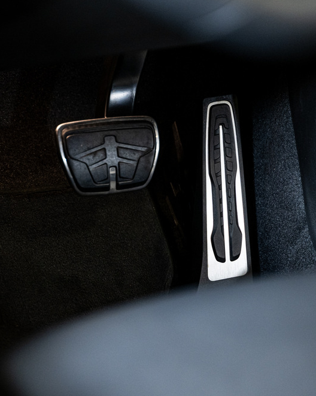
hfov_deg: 14.1
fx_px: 1275
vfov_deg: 17.6
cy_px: 200
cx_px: 147
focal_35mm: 109
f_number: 2.8
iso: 1600
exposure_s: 1/160
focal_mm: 75
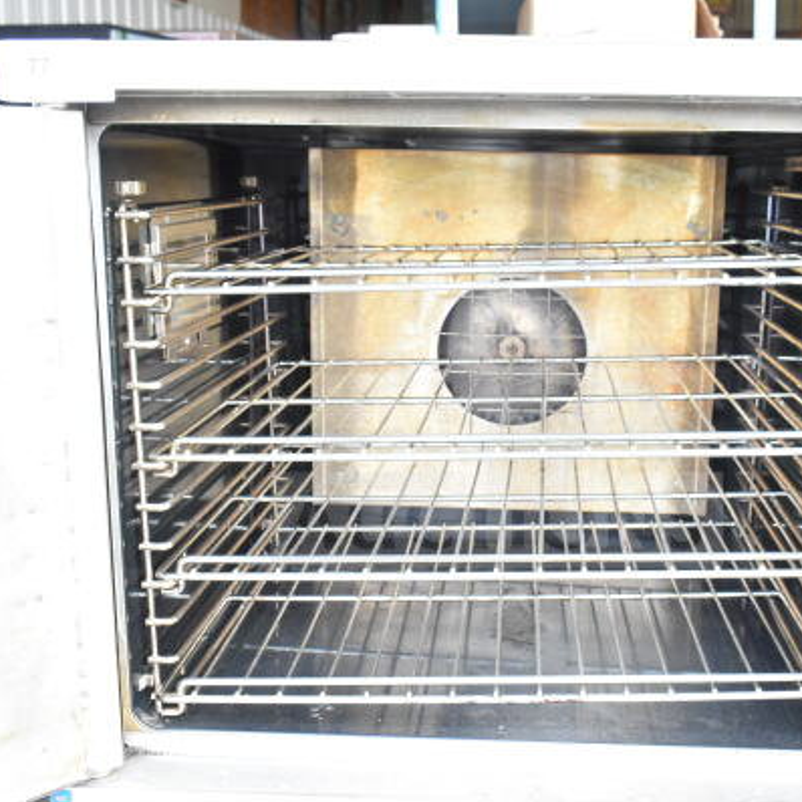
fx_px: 1127
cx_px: 496
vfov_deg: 39.2
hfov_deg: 38.9
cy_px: 408
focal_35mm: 43
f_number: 6.3
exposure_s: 1/160
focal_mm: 22
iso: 1600
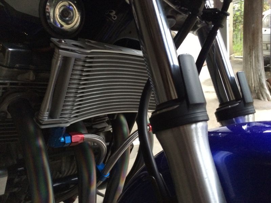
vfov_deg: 48.2
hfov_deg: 61.7
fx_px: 227
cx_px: 136
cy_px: 102
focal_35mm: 29
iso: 320
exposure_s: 1/15
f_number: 2.2
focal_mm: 4.15
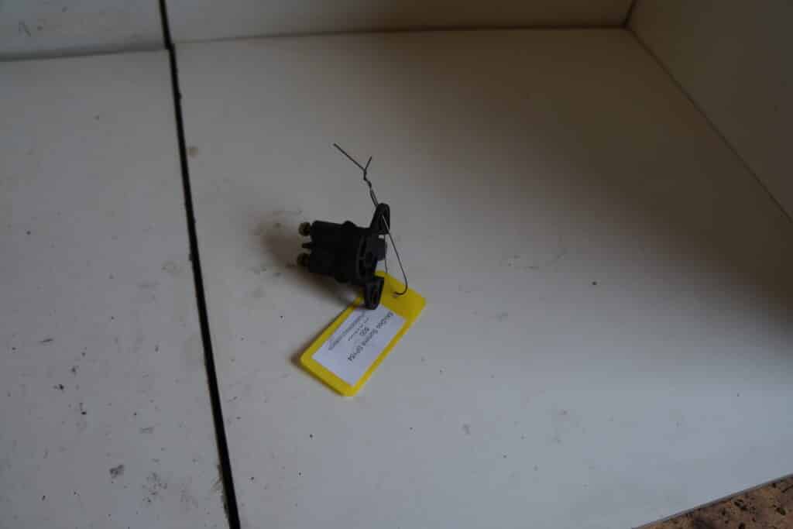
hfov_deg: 67.4
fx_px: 595
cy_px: 264
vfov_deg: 47.9
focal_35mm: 27
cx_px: 396
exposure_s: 1/100
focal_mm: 18
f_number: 3.5
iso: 100
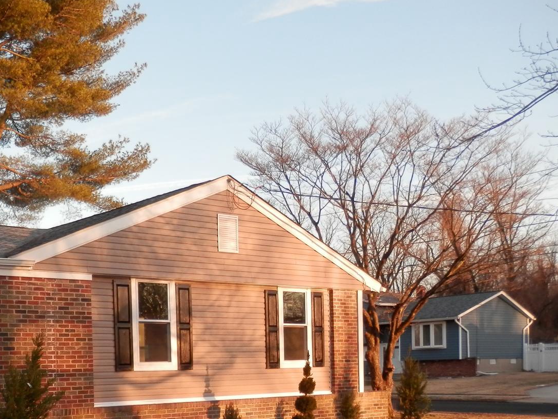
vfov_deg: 29.4
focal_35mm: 47
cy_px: 392
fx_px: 758
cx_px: 46
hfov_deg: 37.5
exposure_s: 1/160
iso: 80
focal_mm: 4.5
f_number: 3
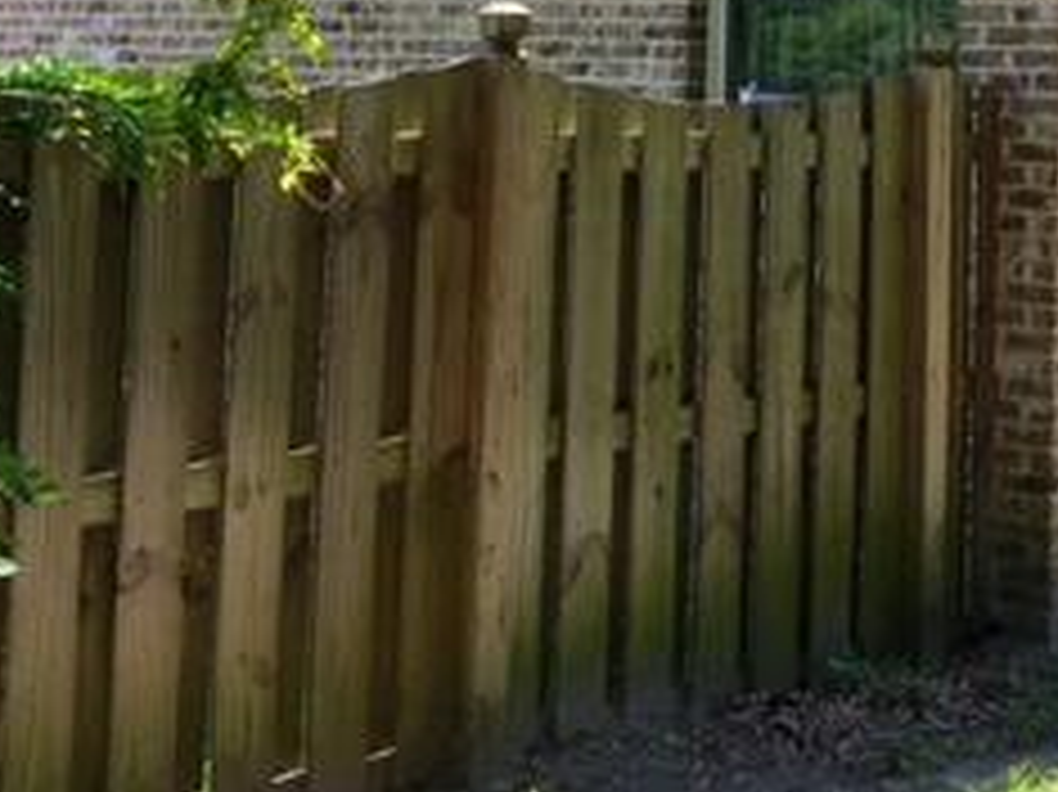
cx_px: 1225
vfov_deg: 18.0
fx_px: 2413
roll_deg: -0.3
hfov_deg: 23.0
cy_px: -68
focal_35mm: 79
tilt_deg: +2.7
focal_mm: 4.15
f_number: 2.2
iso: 25
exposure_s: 1/455
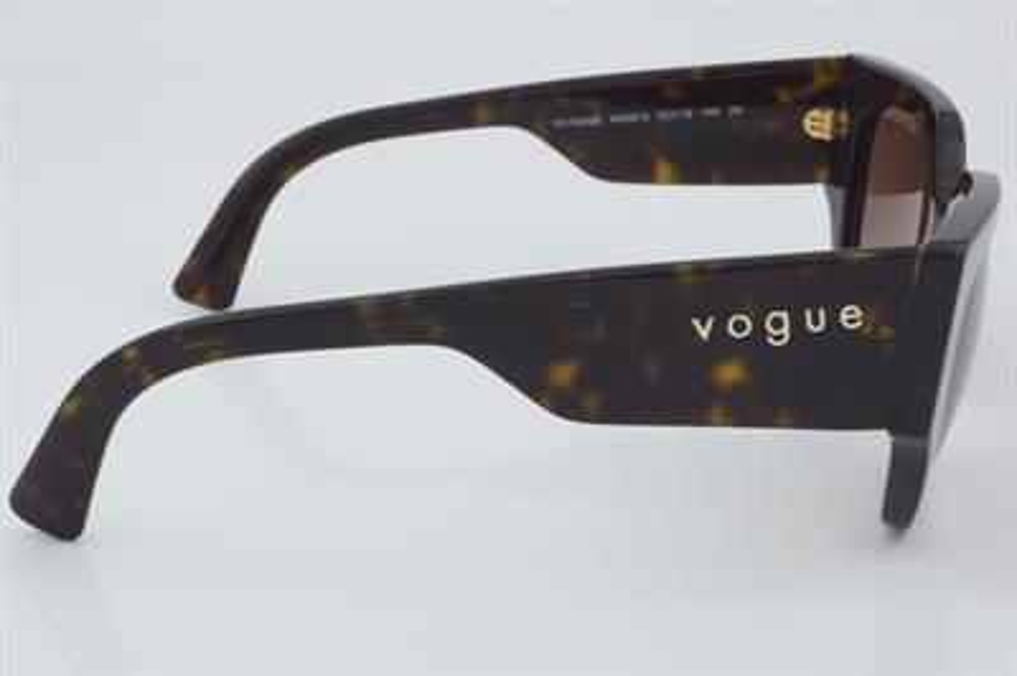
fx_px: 2117
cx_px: 508
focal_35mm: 75
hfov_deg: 27.0
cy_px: 338
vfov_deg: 18.2
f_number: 32
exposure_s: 1/3
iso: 100
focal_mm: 50
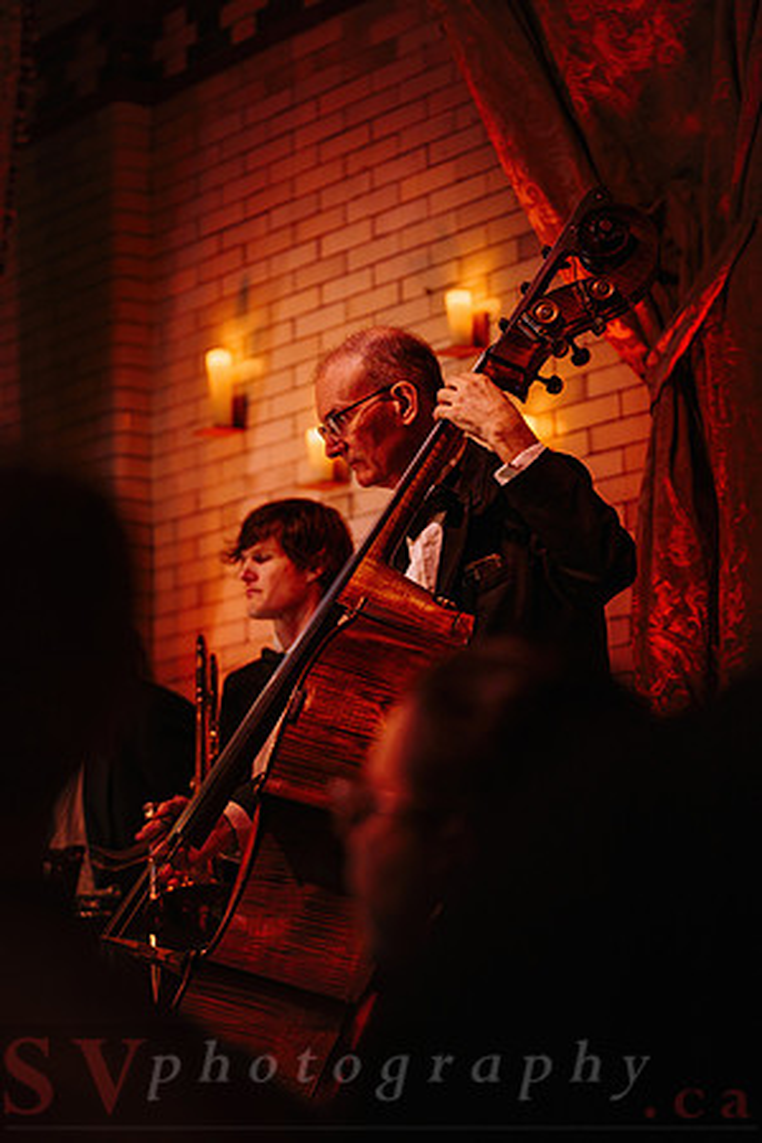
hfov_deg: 17.3
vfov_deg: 25.7
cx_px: 381
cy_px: 572
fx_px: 2508
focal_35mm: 79
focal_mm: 79
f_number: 2.8
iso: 1000
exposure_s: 1/60
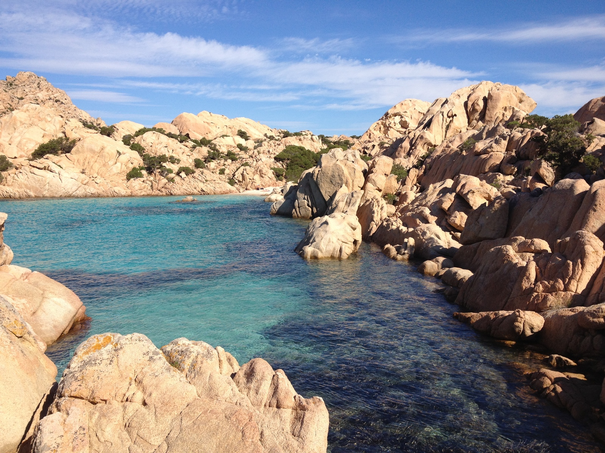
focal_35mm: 35
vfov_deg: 40.7
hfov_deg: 52.6
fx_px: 612
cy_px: 226
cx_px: 302
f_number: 2.4
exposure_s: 1/1905
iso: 64
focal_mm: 4.28
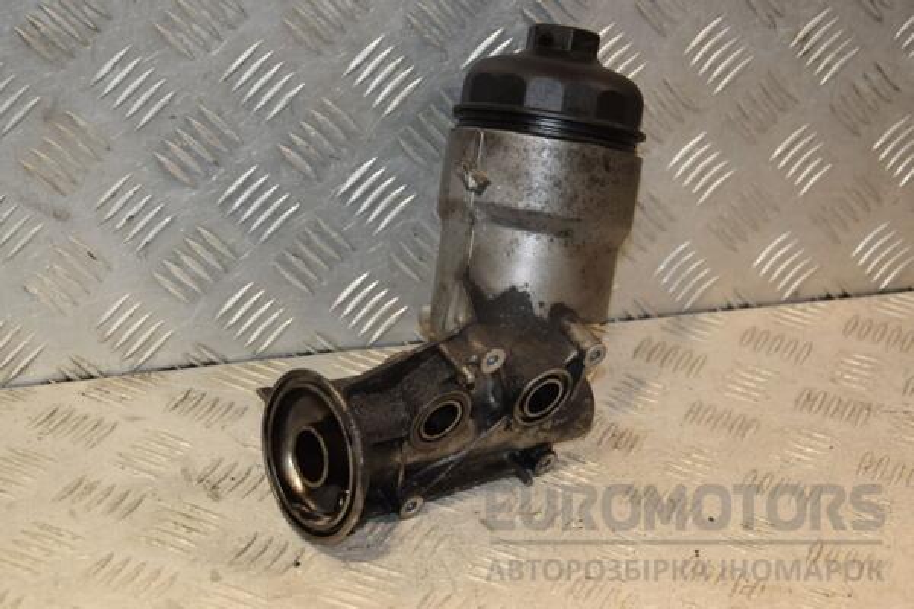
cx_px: 457
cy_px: 304
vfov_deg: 17.5
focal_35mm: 78
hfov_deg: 26.0
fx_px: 1980
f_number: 5.6
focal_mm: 52
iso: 800
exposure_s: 1/200
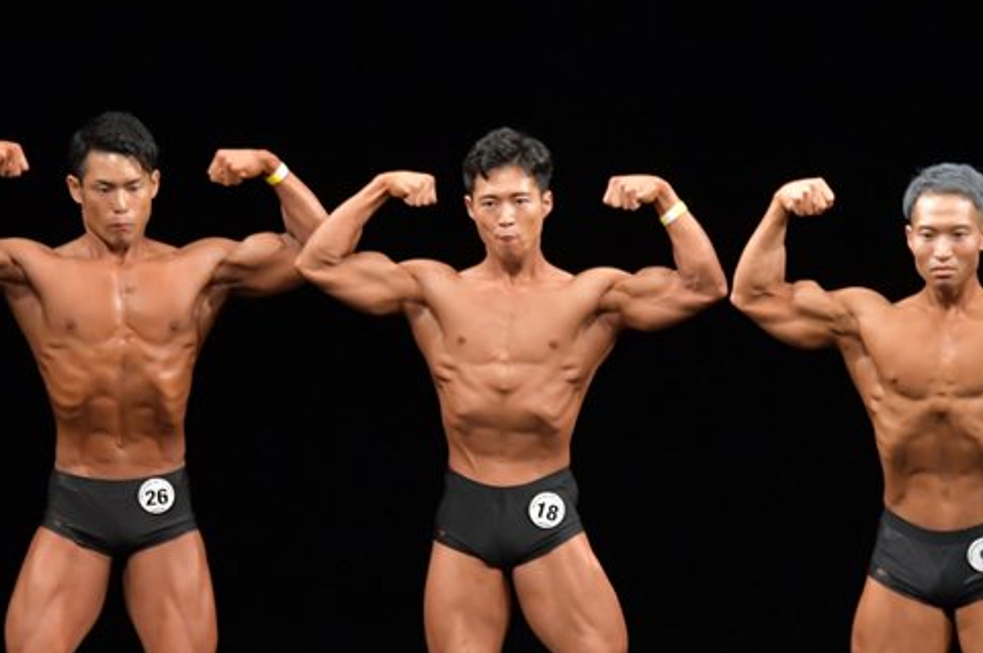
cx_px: 425
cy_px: 497
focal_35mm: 412
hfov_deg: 5.0
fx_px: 11238
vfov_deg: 3.3
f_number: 5.6
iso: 3200
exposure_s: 1/400
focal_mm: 170
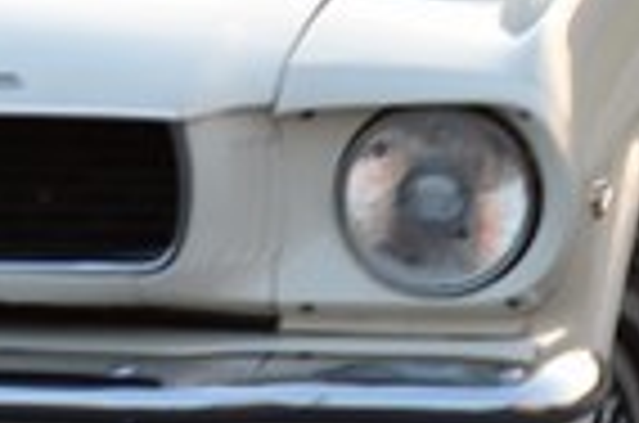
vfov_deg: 3.4
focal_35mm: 406
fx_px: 7190
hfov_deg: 5.0
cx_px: -544
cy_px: 171
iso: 100
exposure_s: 1/50
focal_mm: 48
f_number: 4.8
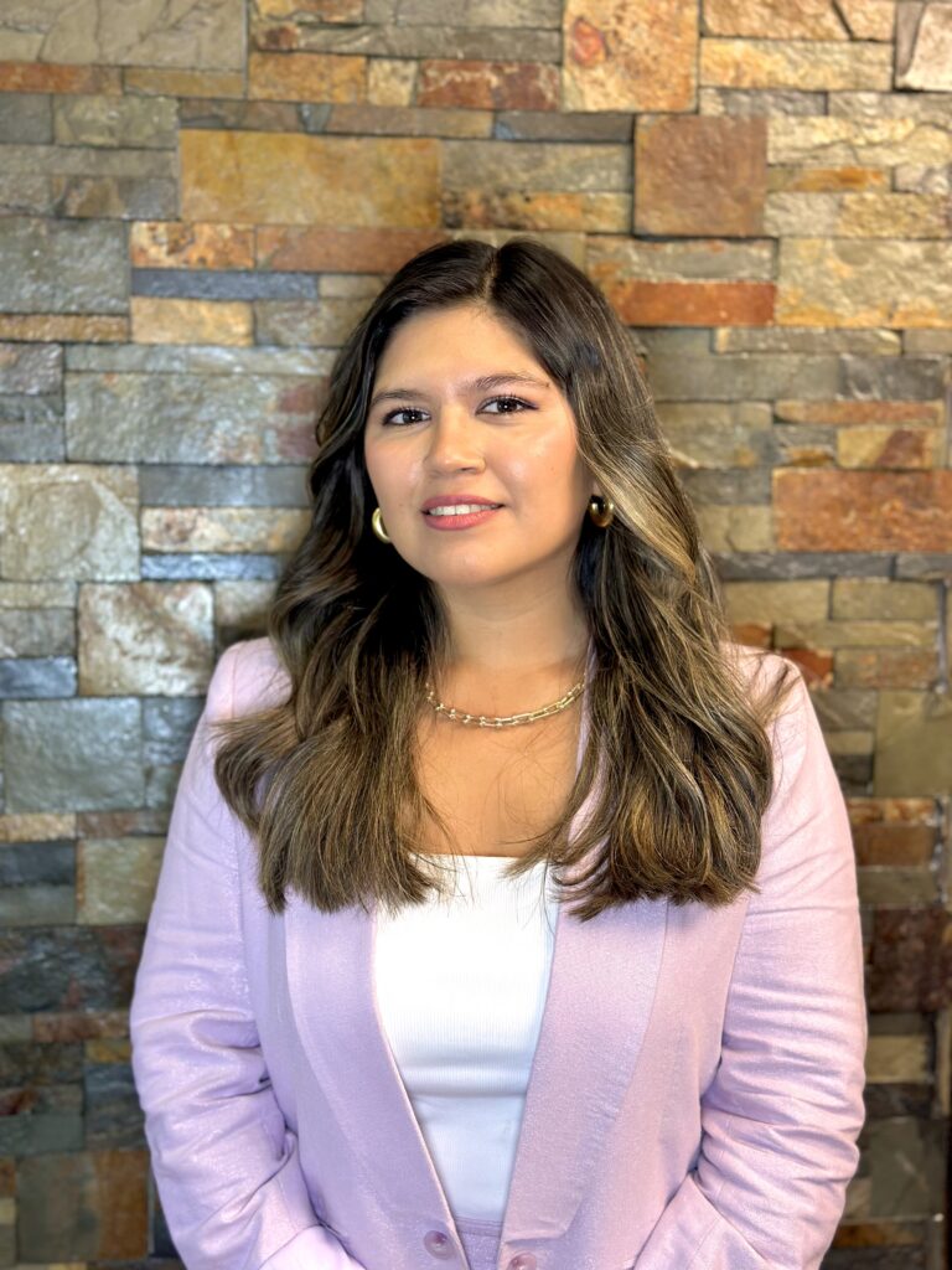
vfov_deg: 39.7
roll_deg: +0.0
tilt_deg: -6.4
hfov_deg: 30.3
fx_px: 1760
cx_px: 476
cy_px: 635
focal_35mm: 48
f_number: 1.78
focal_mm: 6.86
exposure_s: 1/50
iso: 125
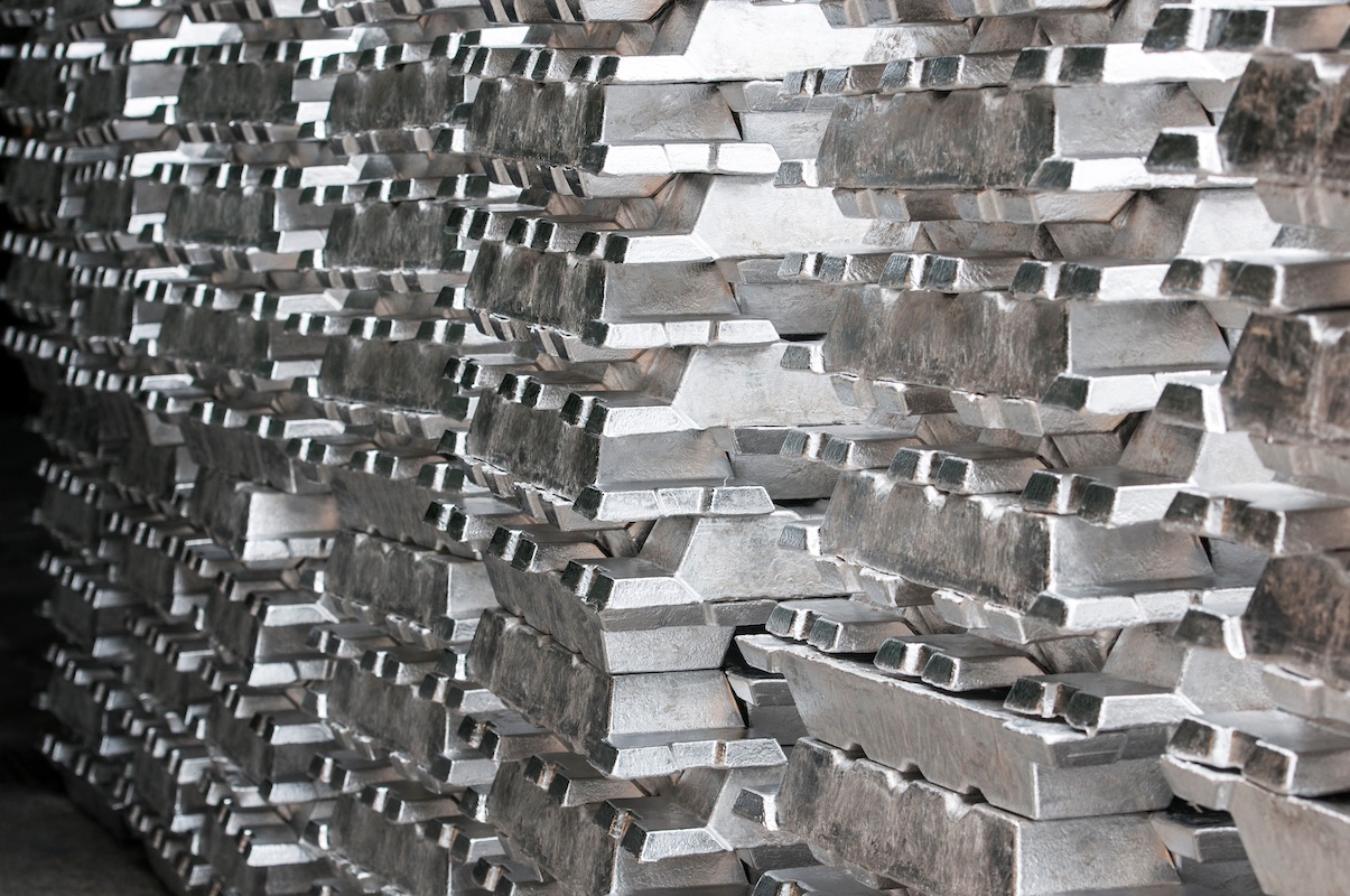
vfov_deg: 11.7
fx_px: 4382
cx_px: 675
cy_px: 448
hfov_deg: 17.5
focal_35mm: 117
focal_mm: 78
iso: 200
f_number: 5.6
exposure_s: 1/400
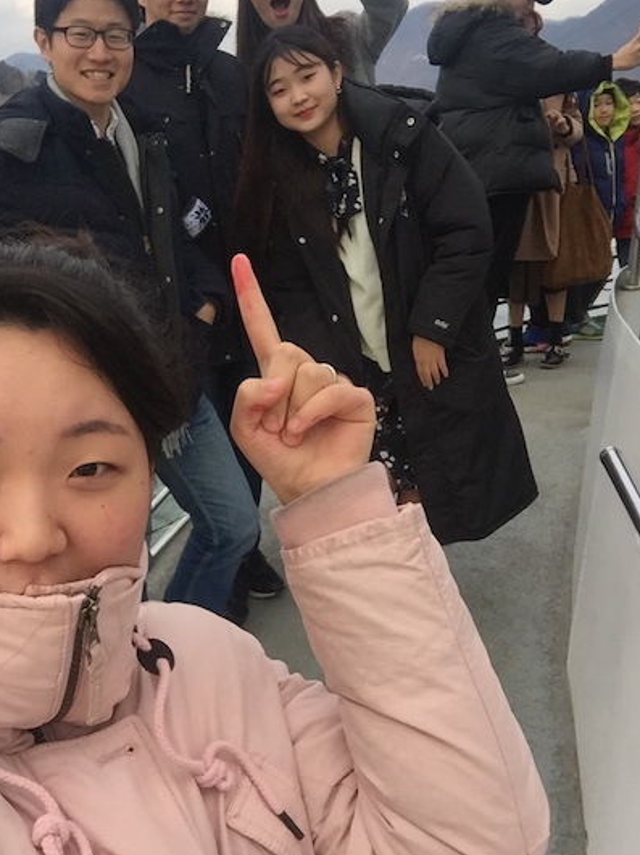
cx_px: 242
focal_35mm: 39
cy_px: 411
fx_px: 962
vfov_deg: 47.9
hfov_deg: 36.6
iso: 32
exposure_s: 1/369
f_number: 2.2
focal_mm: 2.65
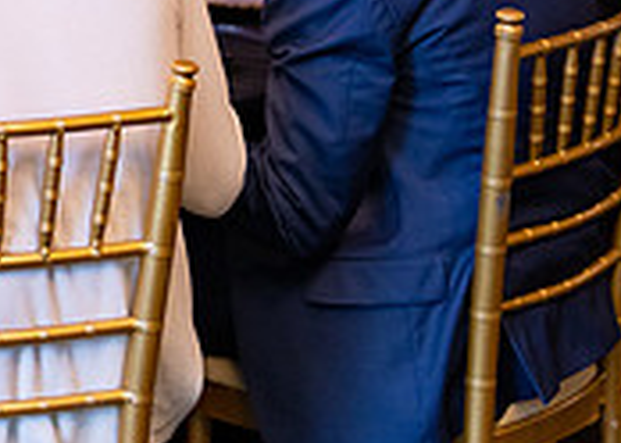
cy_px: -61
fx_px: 3084
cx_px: -321
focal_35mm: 175
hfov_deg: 11.0
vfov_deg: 8.1
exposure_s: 1/320
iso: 1250
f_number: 1.2
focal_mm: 50
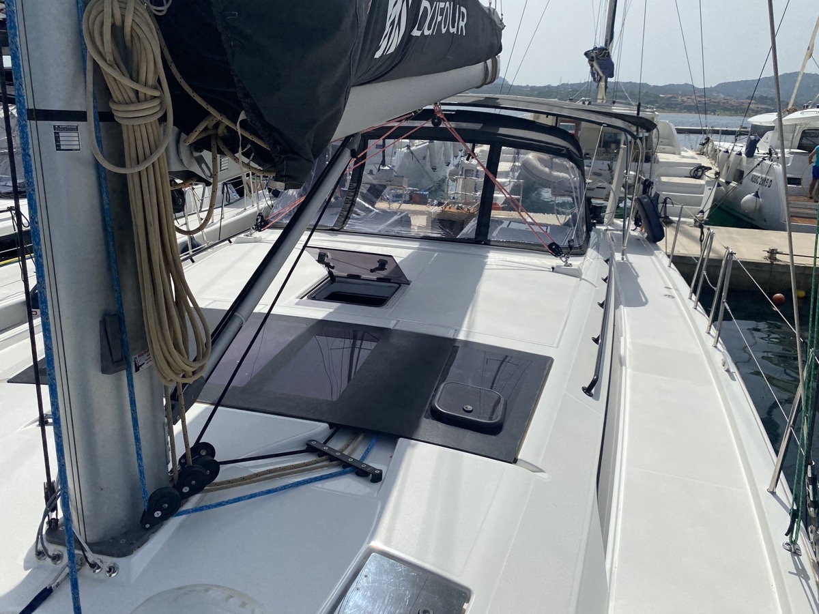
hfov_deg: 67.3
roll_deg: -2.2
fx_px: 615
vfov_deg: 53.1
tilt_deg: -18.0
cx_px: 410
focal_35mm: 26
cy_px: 307
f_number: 1.8
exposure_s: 1/7194
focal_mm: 4.25
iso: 32
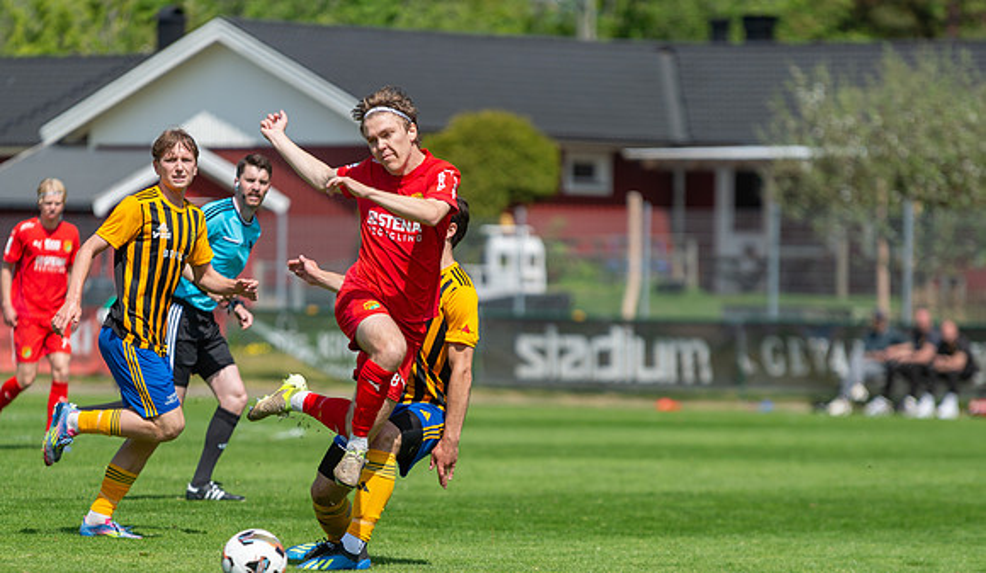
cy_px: 431
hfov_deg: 7.6
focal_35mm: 281
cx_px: 355
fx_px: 7411
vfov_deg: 4.4
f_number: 3.2
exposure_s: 1/2000
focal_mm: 200
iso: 100
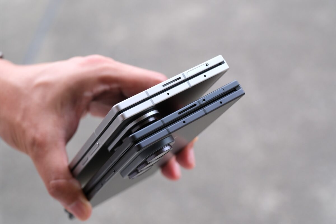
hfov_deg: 24.5
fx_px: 775
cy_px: 112
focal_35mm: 83
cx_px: 168
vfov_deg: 16.5
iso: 800
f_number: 6.4
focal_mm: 55
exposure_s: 1/125
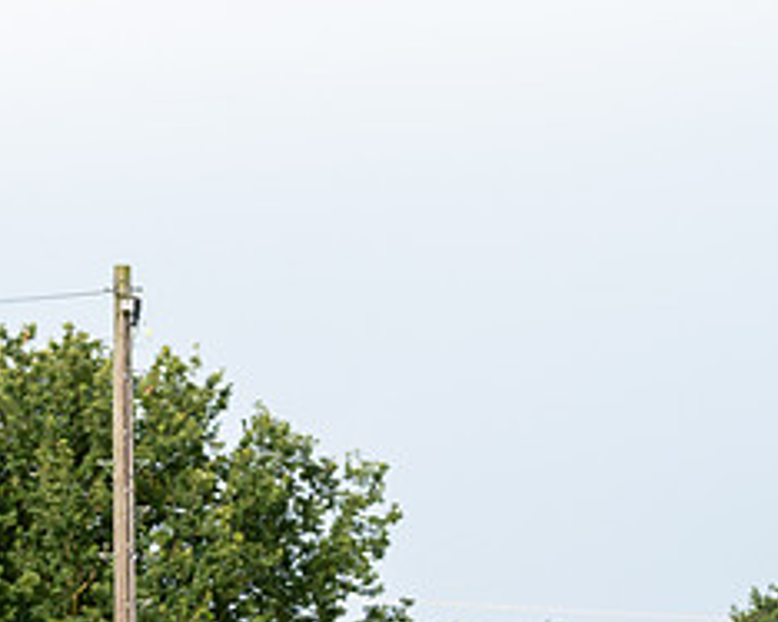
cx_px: 443
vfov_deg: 4.3
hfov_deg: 5.4
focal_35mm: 356
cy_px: 899
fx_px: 8194
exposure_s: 1/640
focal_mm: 74
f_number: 4
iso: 125
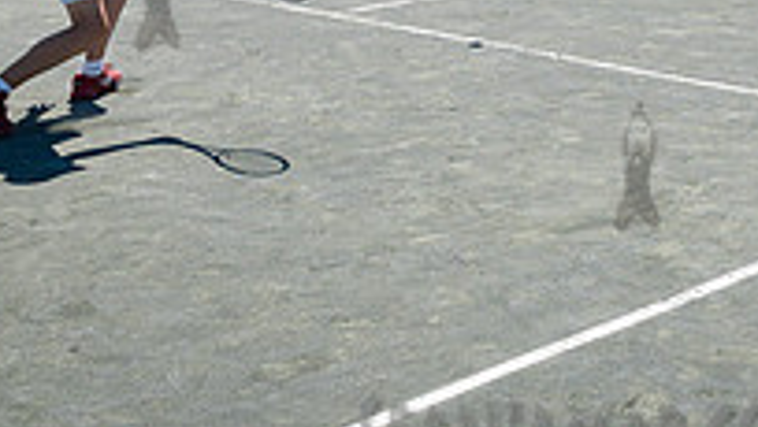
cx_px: 635
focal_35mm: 85
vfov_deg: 13.5
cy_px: -195
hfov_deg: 24.5
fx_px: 1709
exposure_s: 1/1600
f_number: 3.5
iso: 200
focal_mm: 27
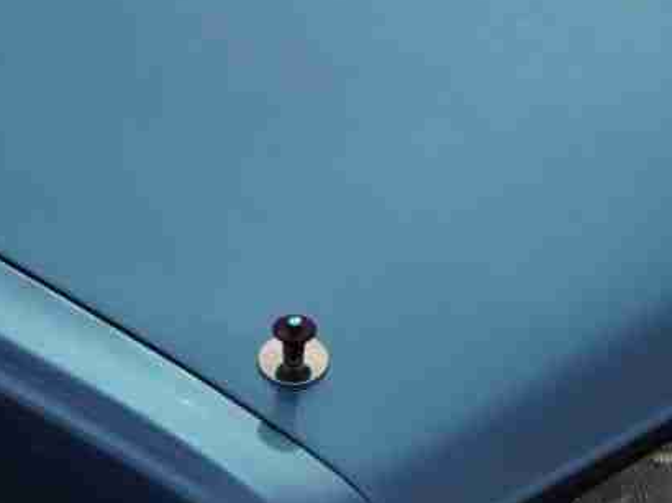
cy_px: 7
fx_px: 3318
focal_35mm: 171
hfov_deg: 11.5
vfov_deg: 8.6
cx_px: 506
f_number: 5.6
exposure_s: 1/320
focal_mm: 30
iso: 100
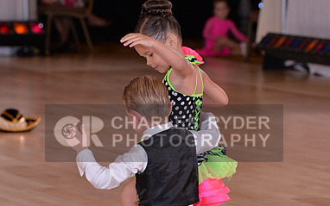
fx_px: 2708
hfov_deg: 7.0
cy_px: 134
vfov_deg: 4.4
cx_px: 165
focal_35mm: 301
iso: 2000
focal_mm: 195
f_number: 6.3
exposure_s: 1/250
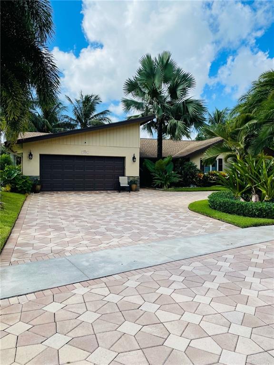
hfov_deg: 53.1
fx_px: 274
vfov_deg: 67.3
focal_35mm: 26
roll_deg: -0.2
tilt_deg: +1.2
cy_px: 182
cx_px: 137
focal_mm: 4.2
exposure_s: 1/3125
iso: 32
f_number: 1.6
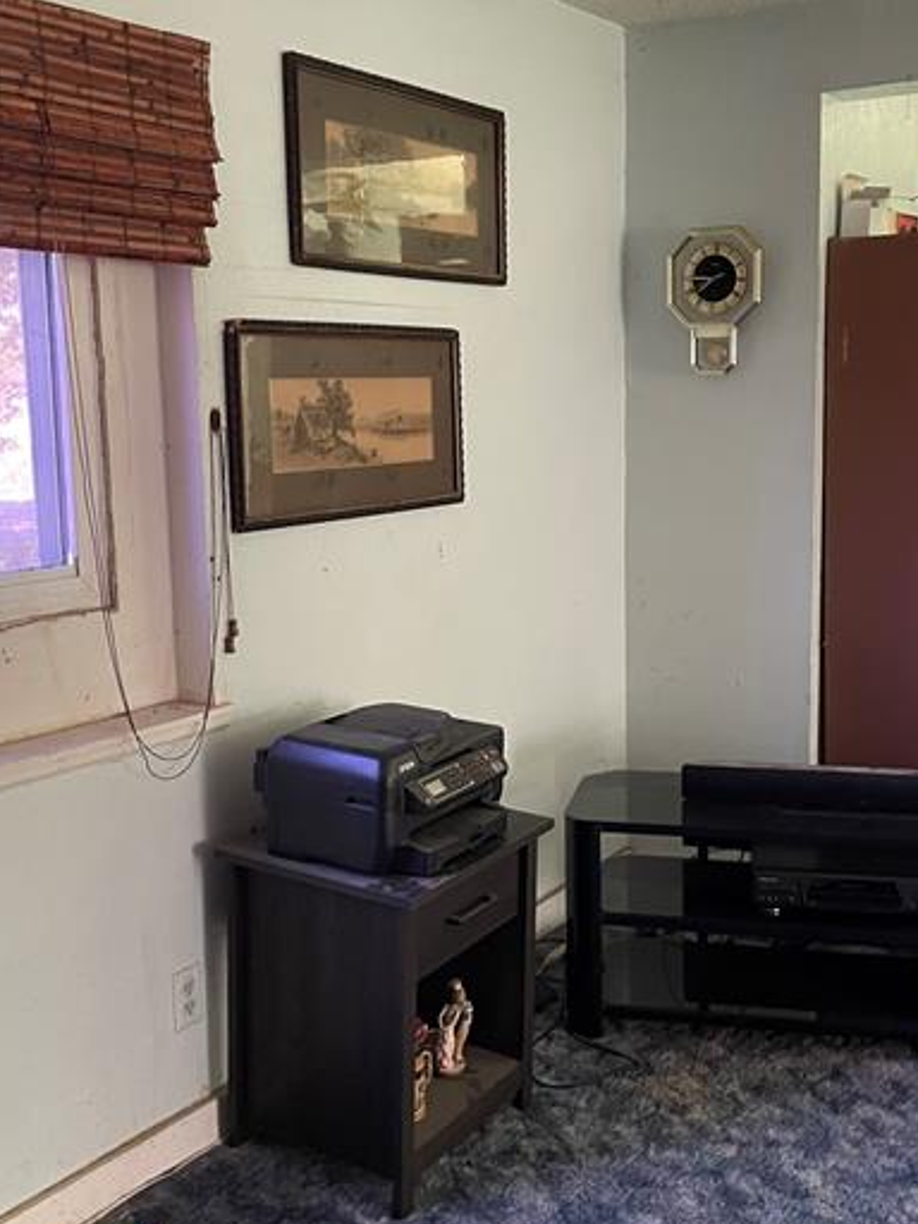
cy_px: 571
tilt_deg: -8.2
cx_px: 478
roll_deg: +1.7
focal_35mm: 39
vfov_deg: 47.8
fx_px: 1379
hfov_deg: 36.8
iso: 500
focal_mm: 4.2
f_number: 1.6
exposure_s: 1/40
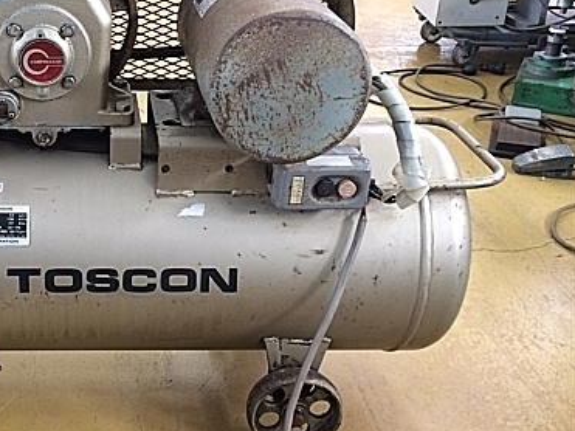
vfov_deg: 29.1
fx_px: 830
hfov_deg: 36.4
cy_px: 188
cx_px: 85
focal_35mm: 50
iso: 64
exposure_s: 1/30
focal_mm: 4.15
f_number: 2.2
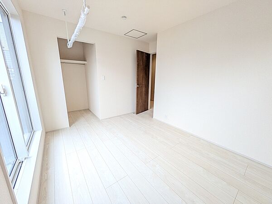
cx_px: 136
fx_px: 110
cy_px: 102
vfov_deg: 85.7
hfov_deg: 102.1
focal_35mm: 14
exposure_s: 1/100
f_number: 2.2
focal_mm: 1.83
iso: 66
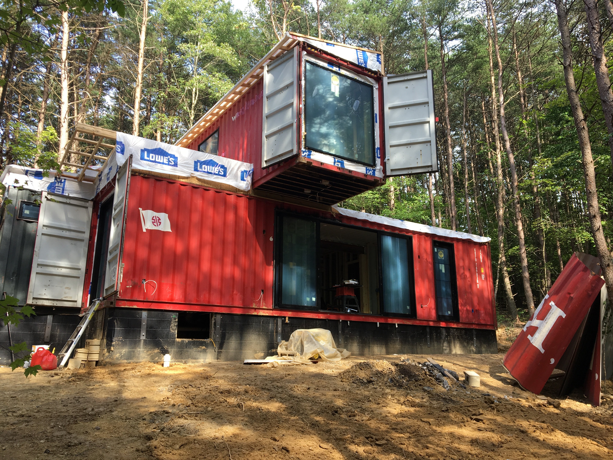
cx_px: 306
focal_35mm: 29
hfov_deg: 61.7
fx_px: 514
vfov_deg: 48.2
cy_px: 230
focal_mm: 4.15
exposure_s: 1/155
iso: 25
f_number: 2.2
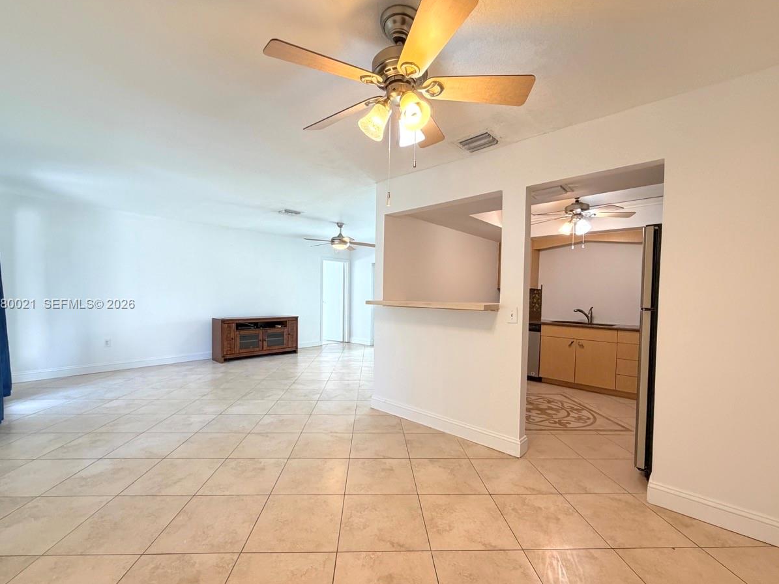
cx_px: 385
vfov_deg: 81.7
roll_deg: +0.1
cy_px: 304
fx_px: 338
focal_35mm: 15
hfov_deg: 98.2
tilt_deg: -2.1
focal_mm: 2.22
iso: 400
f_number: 2.2
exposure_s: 1/60
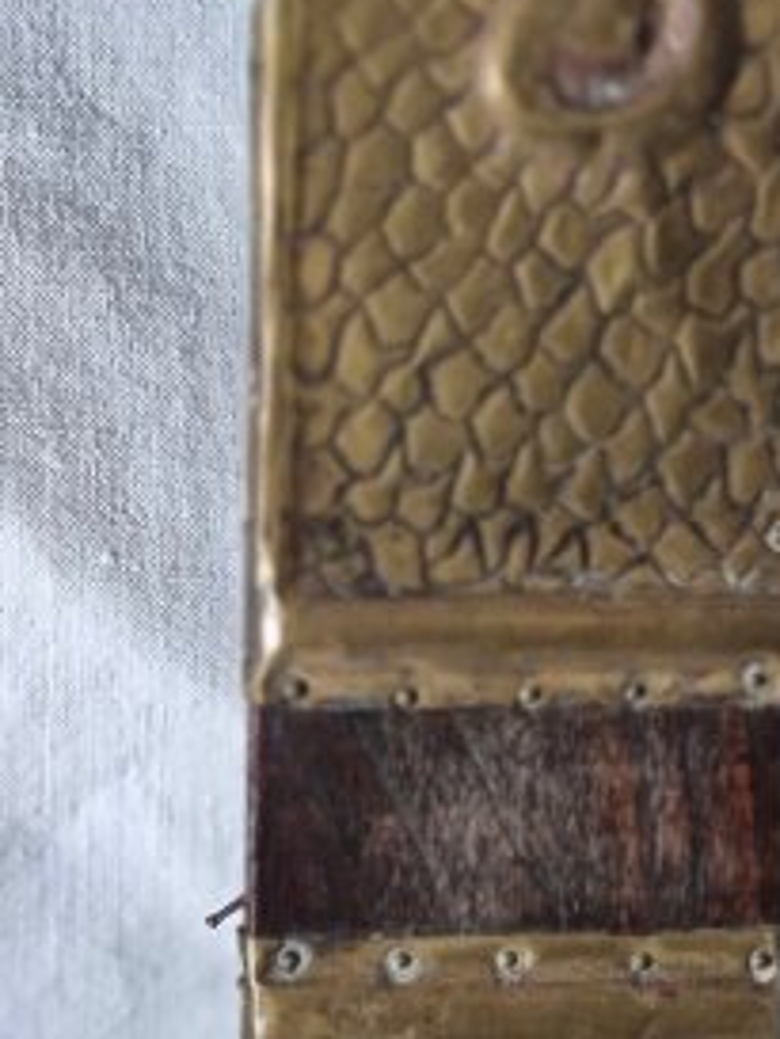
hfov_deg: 14.3
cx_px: -91
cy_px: 613
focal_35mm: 101
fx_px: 3032
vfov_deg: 19.4
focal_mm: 5.4
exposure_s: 1/100
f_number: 1.8
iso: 640
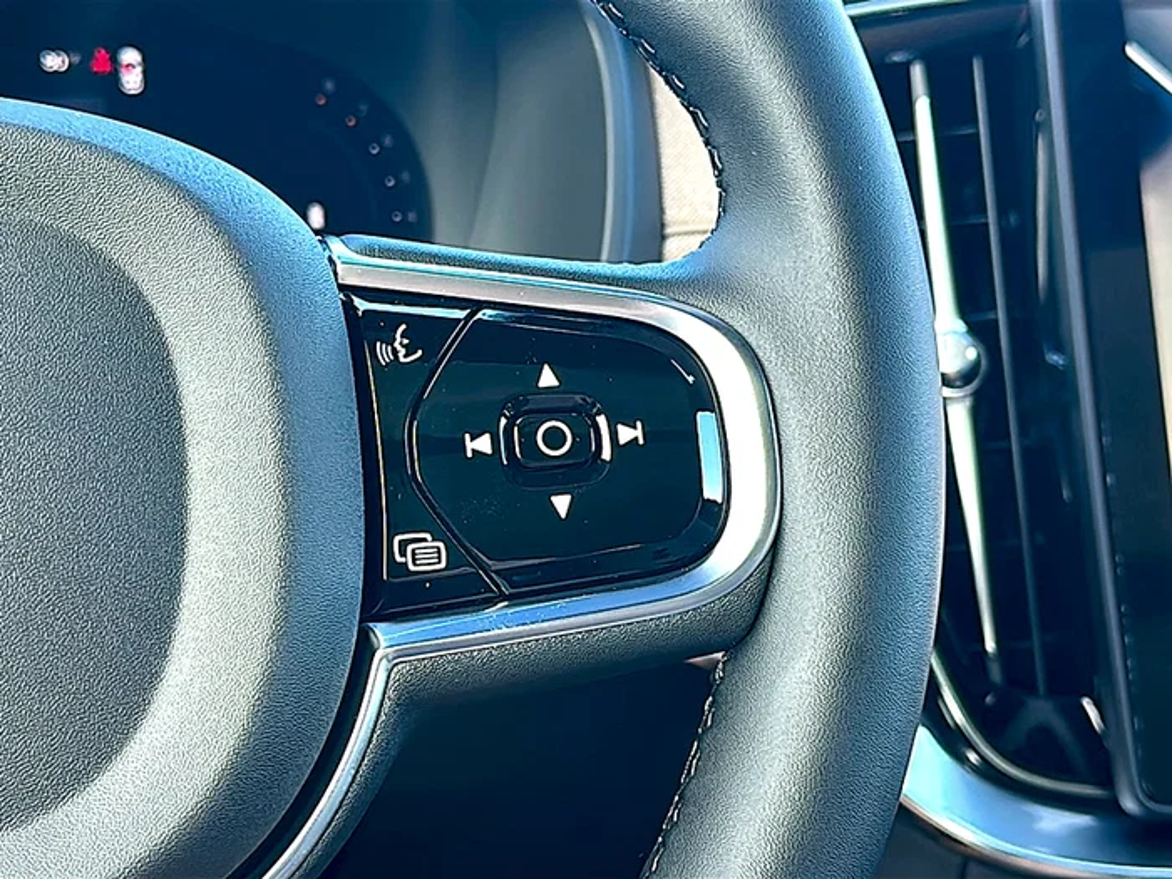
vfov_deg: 30.9
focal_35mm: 47
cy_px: 440
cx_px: 586
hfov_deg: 40.4
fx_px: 1591
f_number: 1.78
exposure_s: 1/160
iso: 80
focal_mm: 6.86
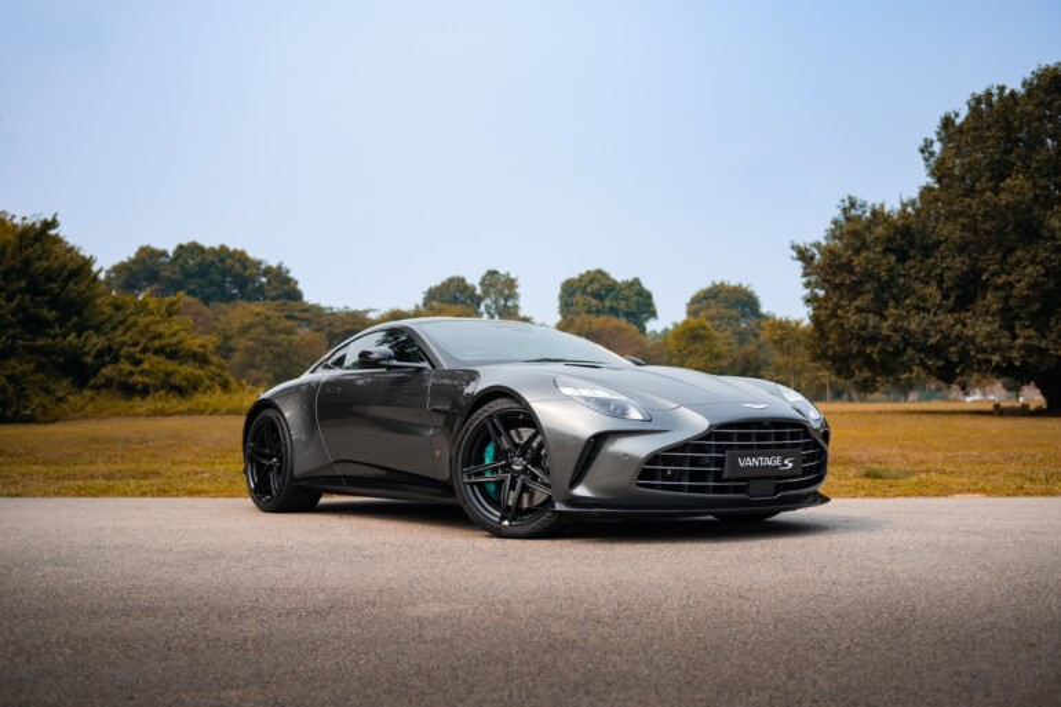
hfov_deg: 48.5
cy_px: 354
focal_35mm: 40
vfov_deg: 33.4
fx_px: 1179
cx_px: 530
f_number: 2.8
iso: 100
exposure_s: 1/1000
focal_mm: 40
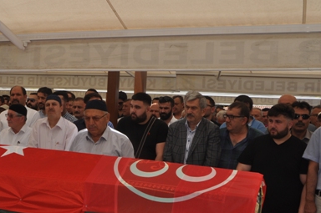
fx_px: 534
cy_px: 163
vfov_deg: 22.3
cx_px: 113
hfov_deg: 33.2
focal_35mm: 60
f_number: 11
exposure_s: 1/200
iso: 200
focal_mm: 24
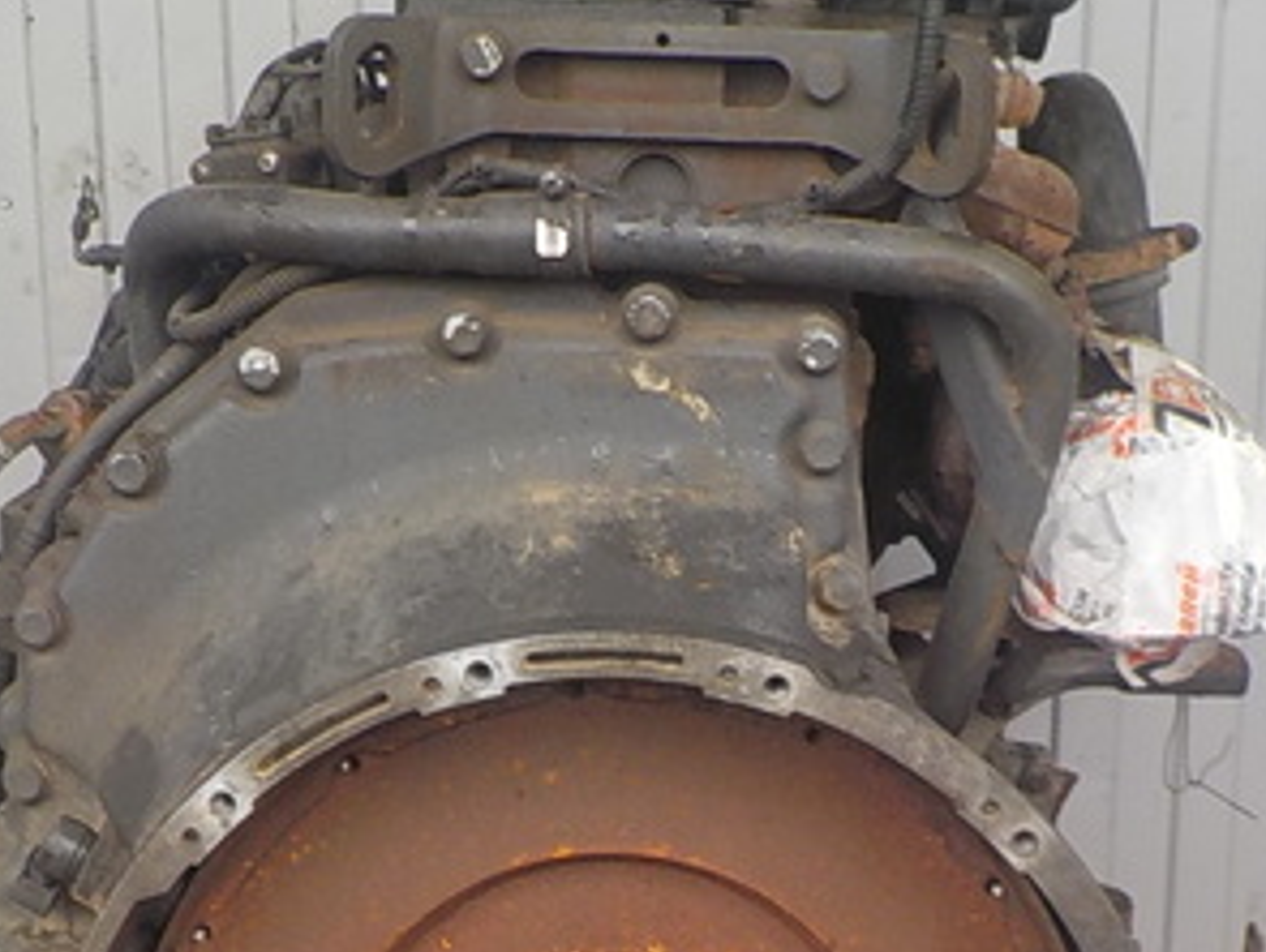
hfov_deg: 29.8
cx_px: 588
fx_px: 2380
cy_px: 716
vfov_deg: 22.4
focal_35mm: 65
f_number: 3.3
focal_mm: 4.1
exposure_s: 1/30
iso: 140
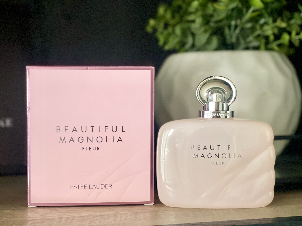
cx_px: 151
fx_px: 558
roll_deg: +1.0
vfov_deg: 22.9
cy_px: 113
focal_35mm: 64
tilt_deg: -3.0
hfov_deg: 30.3
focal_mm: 7.5
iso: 400
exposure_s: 1/16
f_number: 2.2
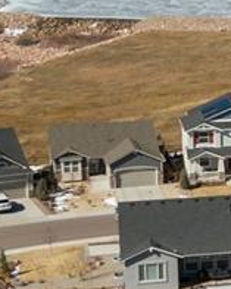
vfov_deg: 14.1
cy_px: 104
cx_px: 465
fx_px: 1174
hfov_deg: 10.3
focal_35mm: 137
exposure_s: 1/60
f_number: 2.9
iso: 100
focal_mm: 4.78
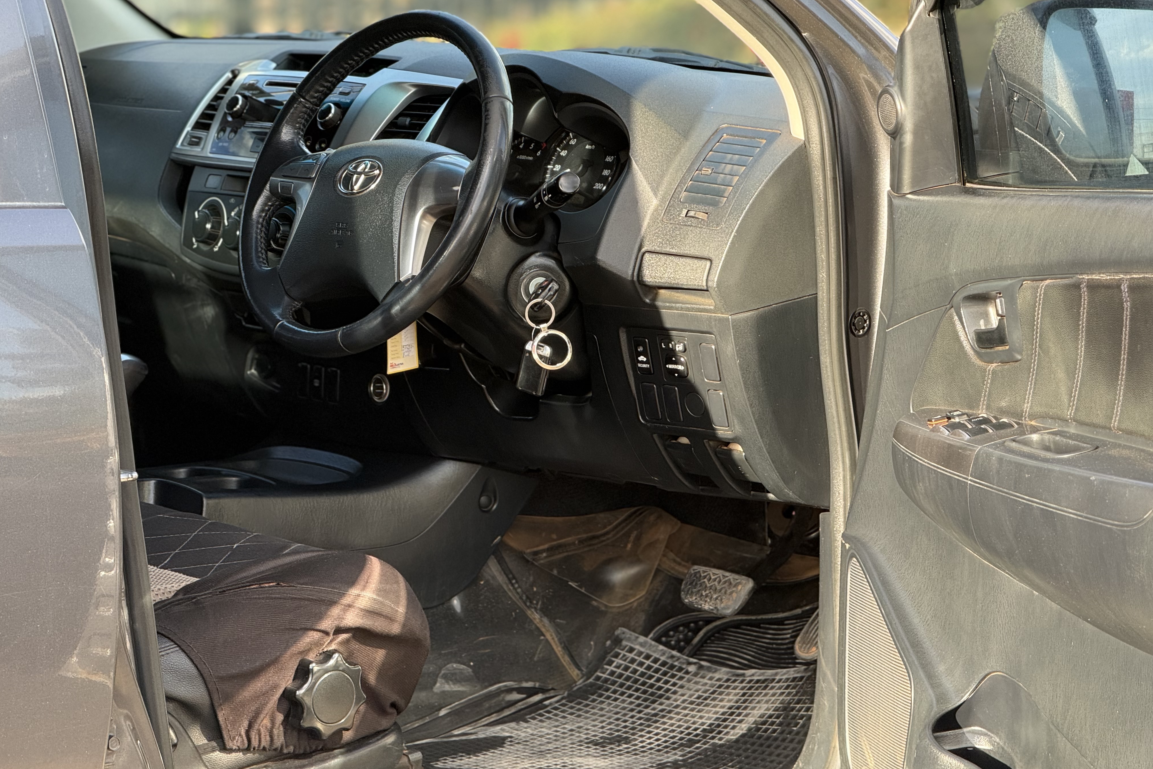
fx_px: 4003
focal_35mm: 125
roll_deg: -0.5
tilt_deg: -8.0
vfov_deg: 11.0
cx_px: 576
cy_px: 346
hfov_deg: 16.4
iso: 64
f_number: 2.8
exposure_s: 1/99
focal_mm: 15.66
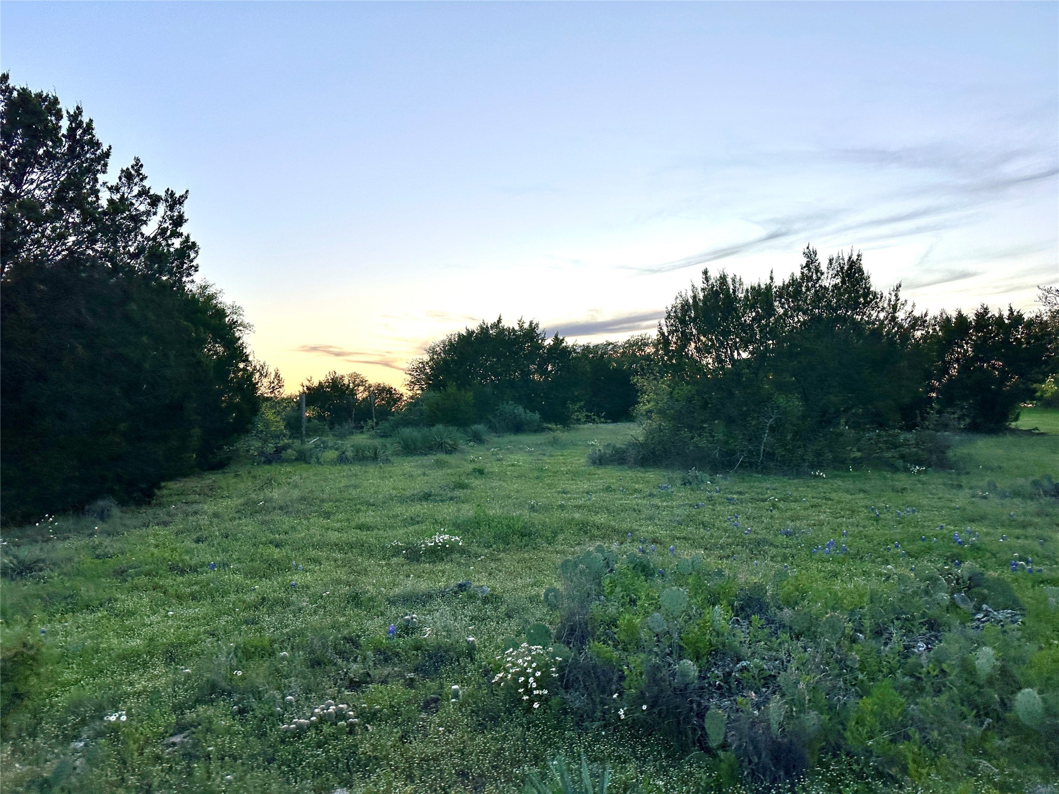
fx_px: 734
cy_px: 397
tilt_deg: +2.5
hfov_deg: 71.6
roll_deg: -0.2
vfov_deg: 56.8
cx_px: 530
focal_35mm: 24
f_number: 1.78
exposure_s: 1/362
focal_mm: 6.86
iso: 80
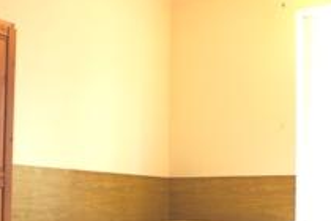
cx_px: 136
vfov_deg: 18.5
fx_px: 671
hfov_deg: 27.7
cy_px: 178
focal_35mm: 73
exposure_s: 1/40
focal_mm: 16
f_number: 3.2
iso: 200
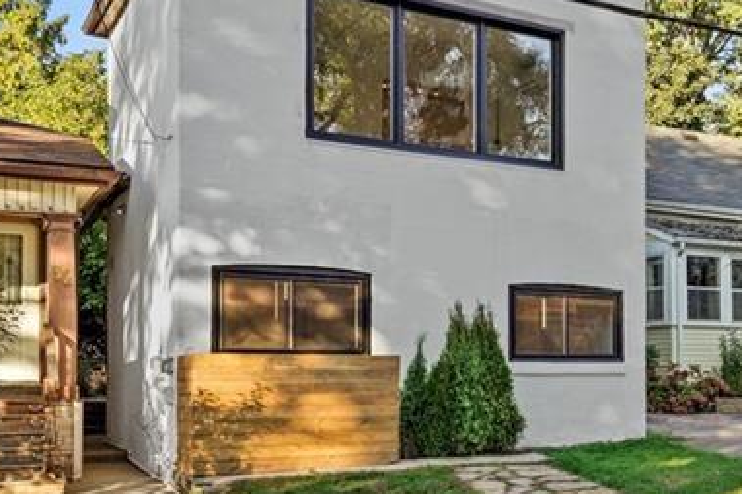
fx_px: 1051
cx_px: 968
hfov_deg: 30.5
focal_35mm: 51
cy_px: 399
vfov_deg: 26.0
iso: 400
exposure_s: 1/50
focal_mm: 19
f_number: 8
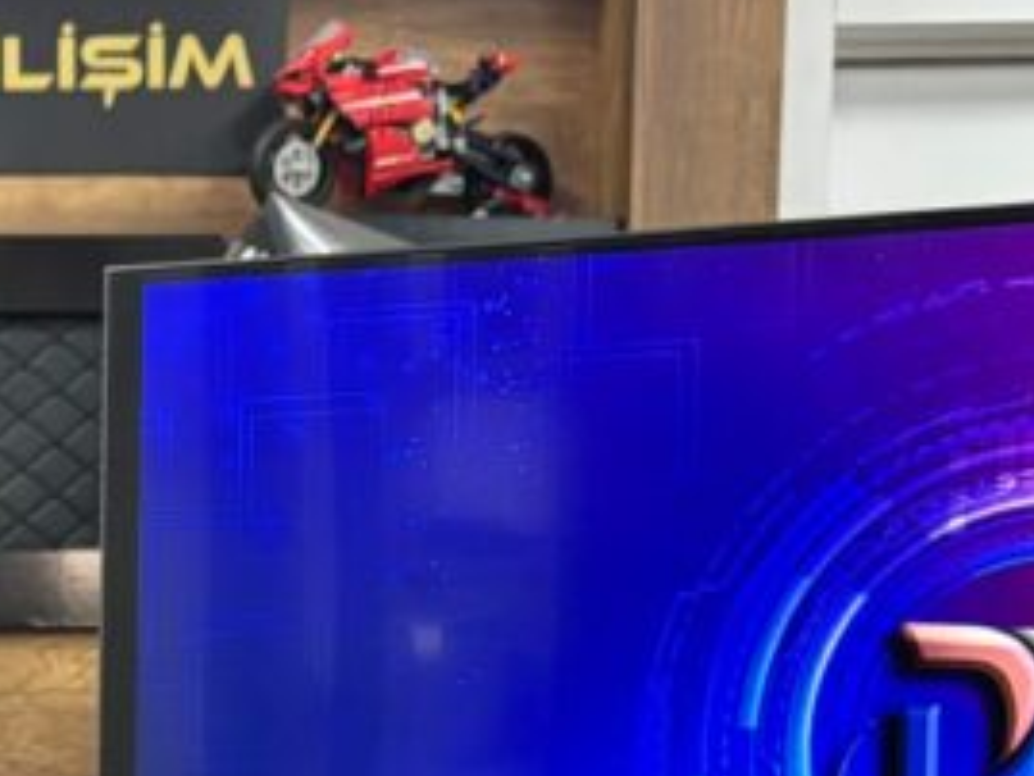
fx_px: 3467
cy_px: 1460
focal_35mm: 116
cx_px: -219
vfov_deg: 11.7
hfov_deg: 16.3
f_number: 1.6
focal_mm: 5.96
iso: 200
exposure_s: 1/50
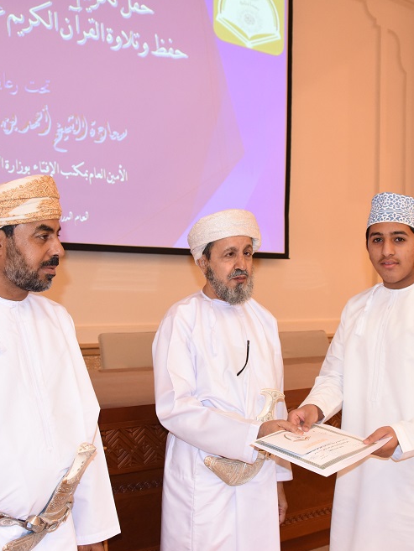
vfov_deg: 45.8
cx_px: 234
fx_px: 654
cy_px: 277
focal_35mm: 41
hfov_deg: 35.1
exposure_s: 1/250
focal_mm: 28
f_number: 4.5
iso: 3600
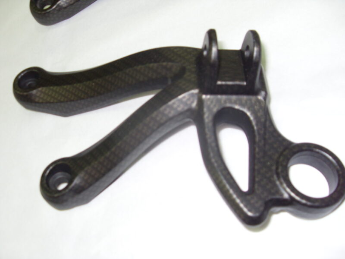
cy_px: 130
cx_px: 172
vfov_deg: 40.7
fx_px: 349
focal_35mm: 35
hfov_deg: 52.6
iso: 100
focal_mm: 6.3
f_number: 2.8
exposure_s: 1/45
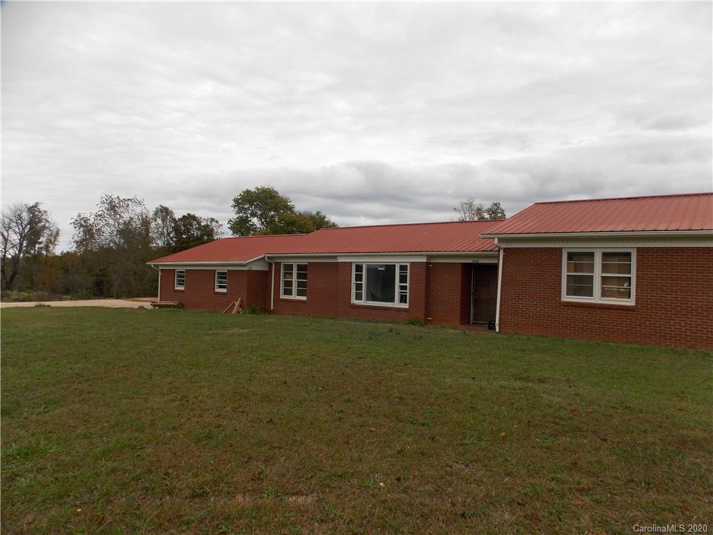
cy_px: 268
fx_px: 474
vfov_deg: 58.9
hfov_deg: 73.9
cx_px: 356
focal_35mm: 23
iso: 80
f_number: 3.1
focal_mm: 4
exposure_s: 1/640
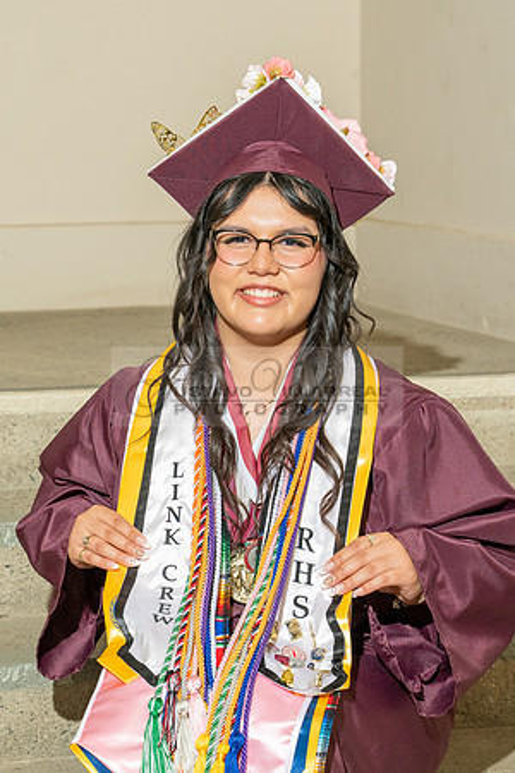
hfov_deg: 11.6
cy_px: 352
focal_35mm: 118
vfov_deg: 17.3
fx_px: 2538
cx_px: 170
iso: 400
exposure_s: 1/200
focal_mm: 70
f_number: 5.6
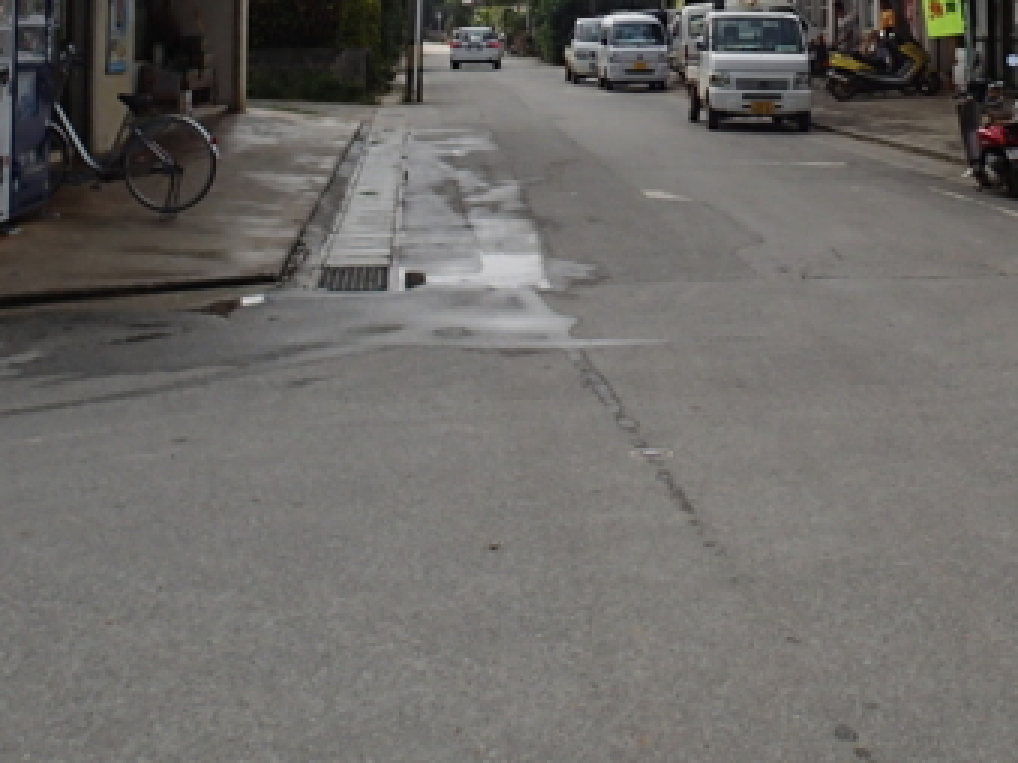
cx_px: 652
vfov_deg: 23.2
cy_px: -93
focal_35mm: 59
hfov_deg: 32.5
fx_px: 1734
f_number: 8
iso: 100
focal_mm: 4.5
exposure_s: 1/250
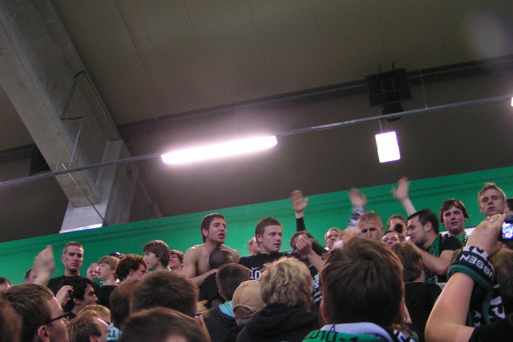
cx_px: 248
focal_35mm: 41
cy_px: 189
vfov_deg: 32.6
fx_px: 584
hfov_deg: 47.4
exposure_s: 1/25
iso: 200
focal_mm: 5.8
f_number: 2.8
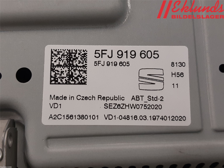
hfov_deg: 67.3
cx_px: 112
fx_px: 168
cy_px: 84
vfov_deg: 53.1
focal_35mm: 26
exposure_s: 1/50
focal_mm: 3.93
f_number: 1.7
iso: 80
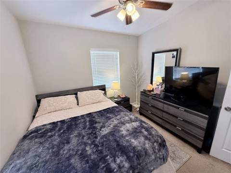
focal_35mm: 14
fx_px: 93
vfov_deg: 85.7
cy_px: 86
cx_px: 116
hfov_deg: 102.1
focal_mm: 2.22
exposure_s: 1/120
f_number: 2.2
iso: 320
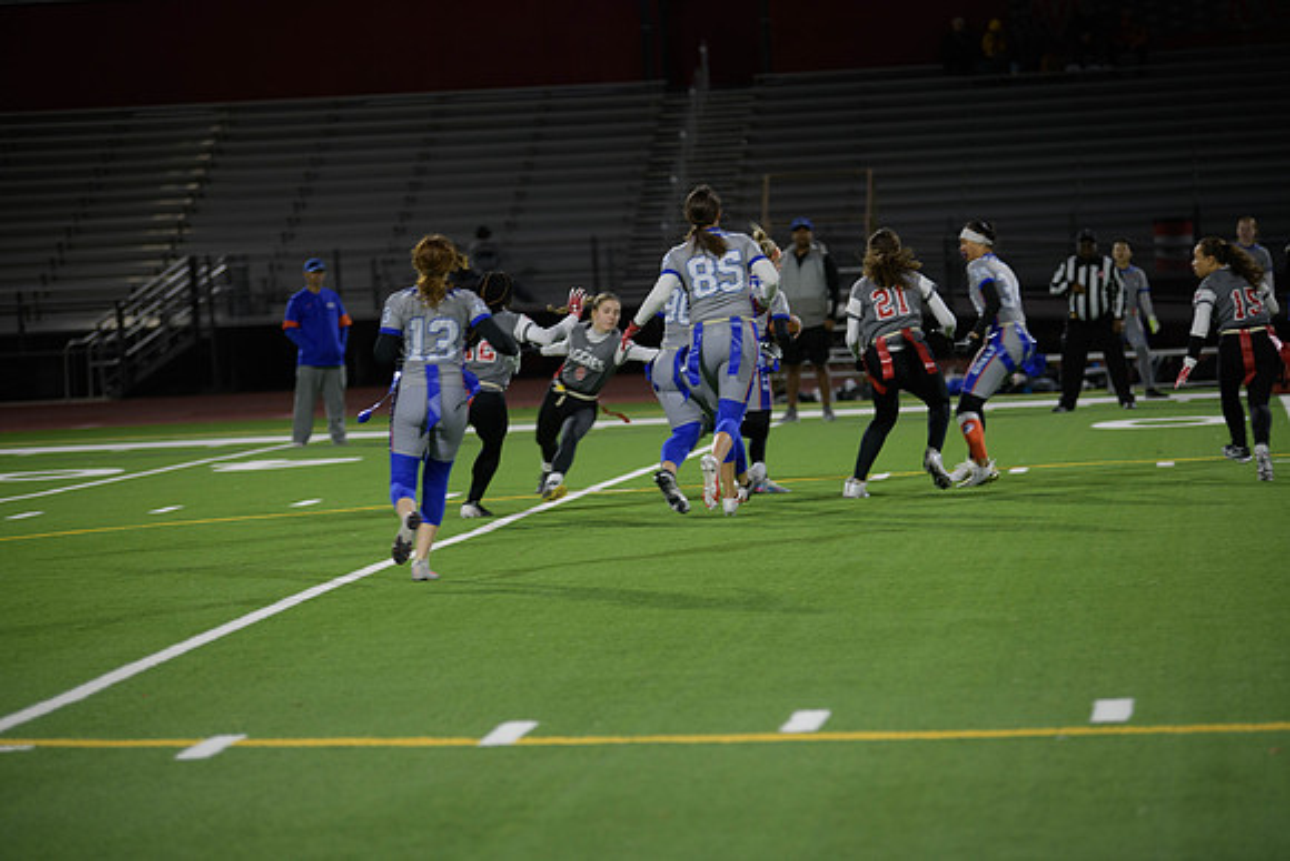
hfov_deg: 14.7
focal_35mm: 140
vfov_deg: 9.8
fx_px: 5018
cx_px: 645
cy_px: 430
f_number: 2.8
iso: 640
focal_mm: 140
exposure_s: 1/200
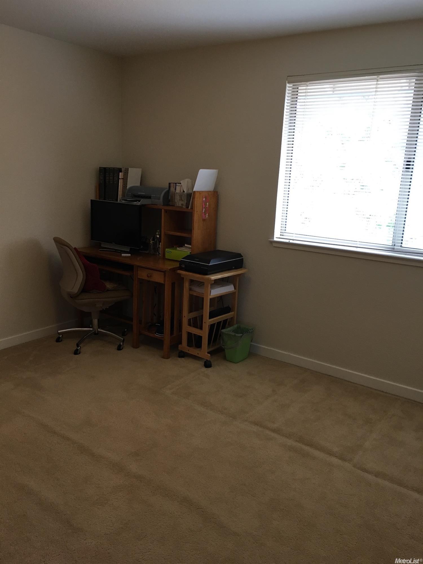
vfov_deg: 61.7
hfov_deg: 48.2
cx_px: 212
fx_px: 472
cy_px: 282
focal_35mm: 29
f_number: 2.2
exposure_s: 1/15
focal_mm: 4.15
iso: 40
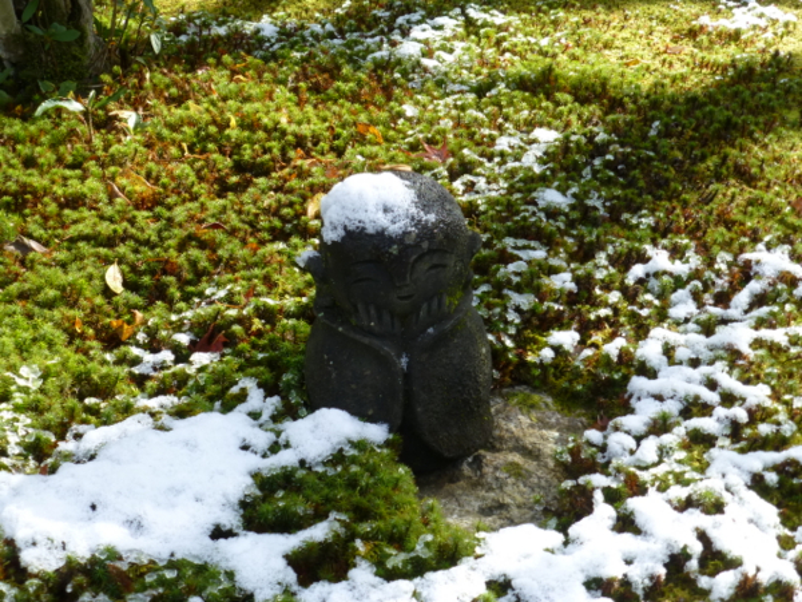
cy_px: 301
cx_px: 401
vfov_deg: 18.7
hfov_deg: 24.7
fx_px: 1830
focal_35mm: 79
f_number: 5.1
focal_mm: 14.2
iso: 100
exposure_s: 1/100
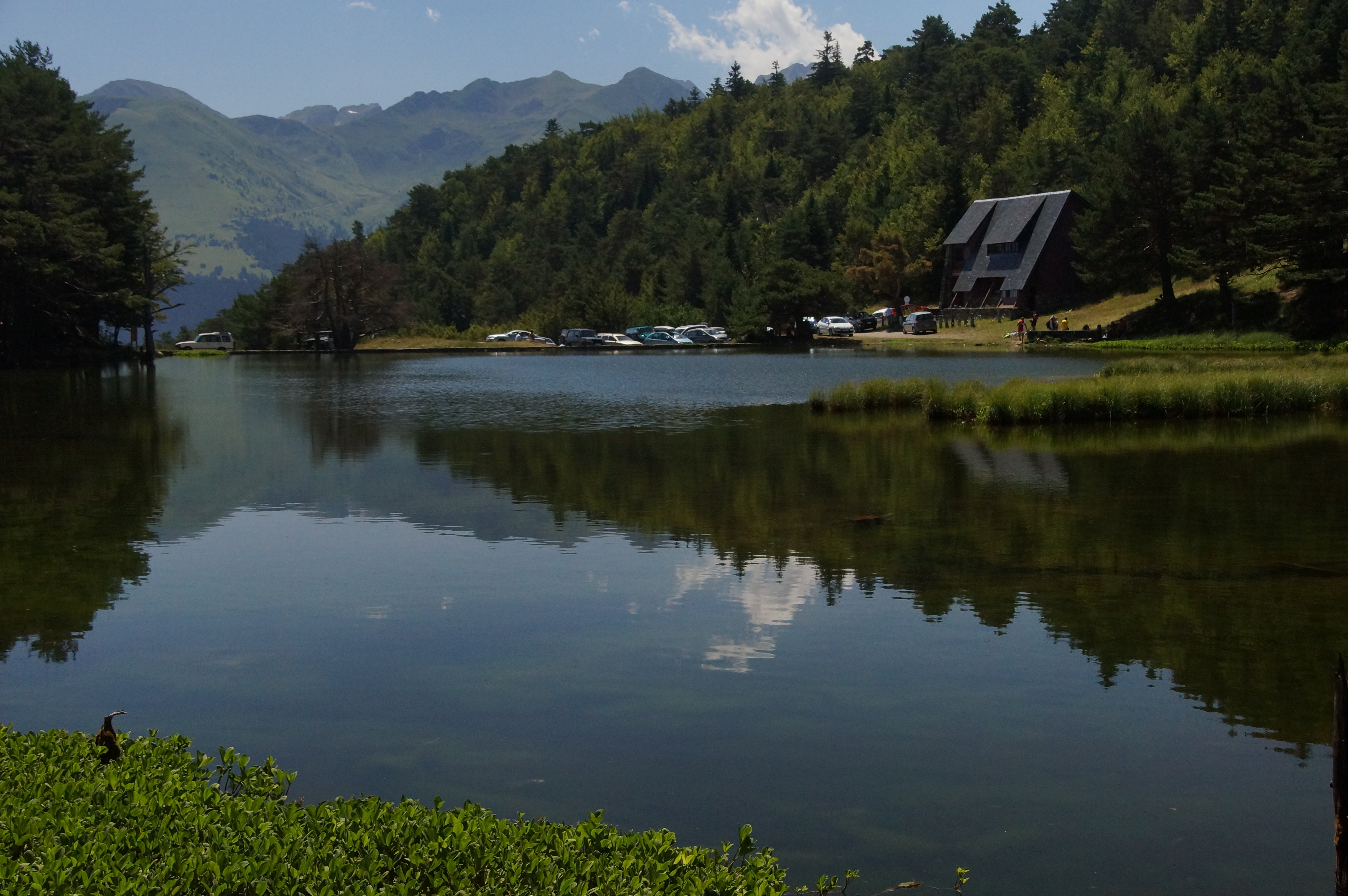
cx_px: 674
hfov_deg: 37.9
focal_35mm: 52
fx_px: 1964
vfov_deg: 25.7
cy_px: 448
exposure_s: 1/1250
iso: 800
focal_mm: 35
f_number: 9
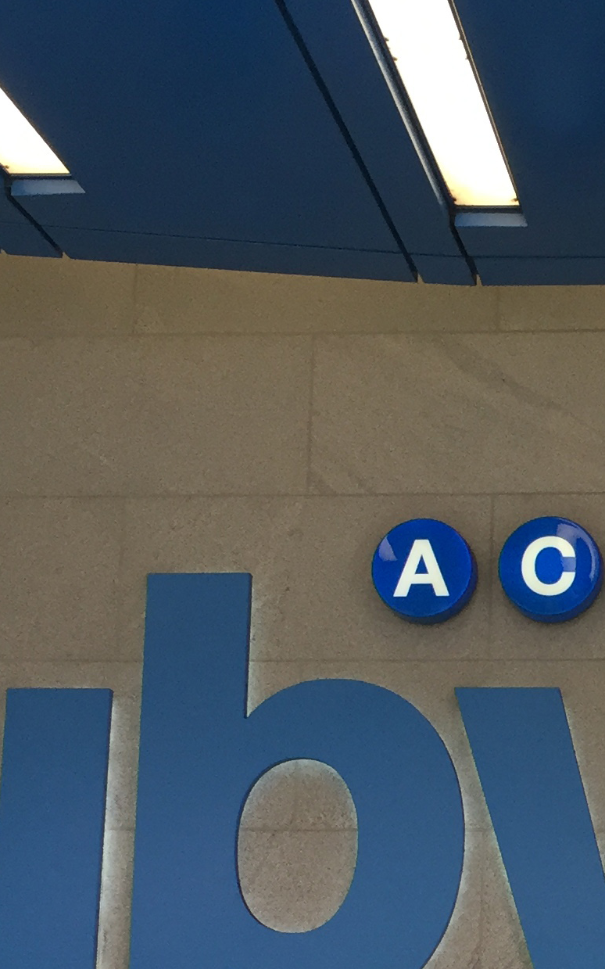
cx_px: 677
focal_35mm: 81
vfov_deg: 25.2
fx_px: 2138
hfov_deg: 15.6
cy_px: 756
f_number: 2.2
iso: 32
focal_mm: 4.15
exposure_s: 1/30
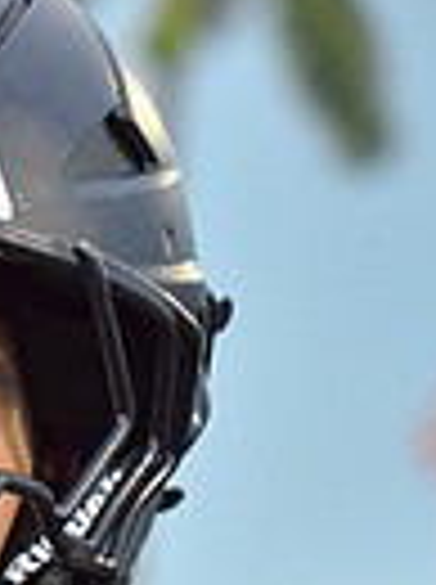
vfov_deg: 4.2
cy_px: 1282
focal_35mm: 464
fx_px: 7818
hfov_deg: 3.2
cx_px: -256
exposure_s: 1/500
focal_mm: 72
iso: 3200
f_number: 4.5
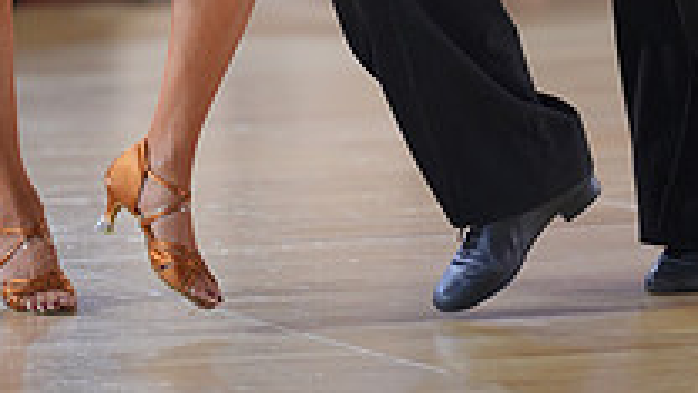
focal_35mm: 350
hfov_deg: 6.2
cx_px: 206
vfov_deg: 3.4
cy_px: -319
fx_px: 6478
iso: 1000
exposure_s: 1/500
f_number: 2
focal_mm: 120
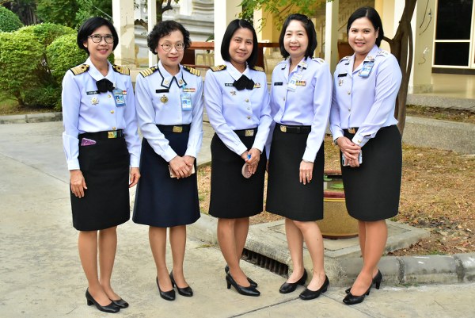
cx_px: 238
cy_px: 159
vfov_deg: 28.1
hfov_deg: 41.1
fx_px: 634
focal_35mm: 48
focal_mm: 32
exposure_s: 1/250
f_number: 5.6
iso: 2500
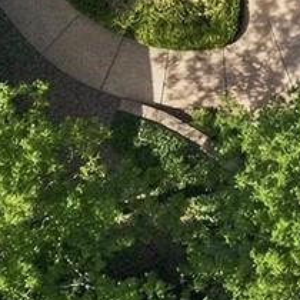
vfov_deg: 10.2
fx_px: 1588
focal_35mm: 162
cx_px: 797
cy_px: -230
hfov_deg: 9.3
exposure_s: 1/6400
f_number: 1.8
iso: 170
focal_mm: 8.7
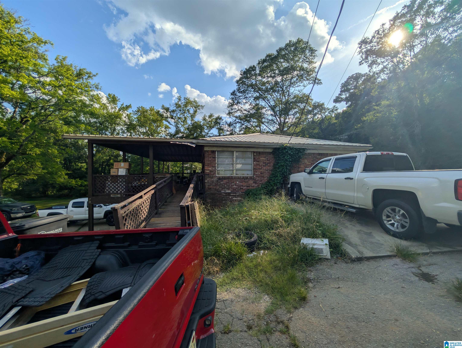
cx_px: 231
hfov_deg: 110.5
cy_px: 174
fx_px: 160
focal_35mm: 12
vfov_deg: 94.6
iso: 43
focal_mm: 2.02
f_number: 1.7
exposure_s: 1/6135
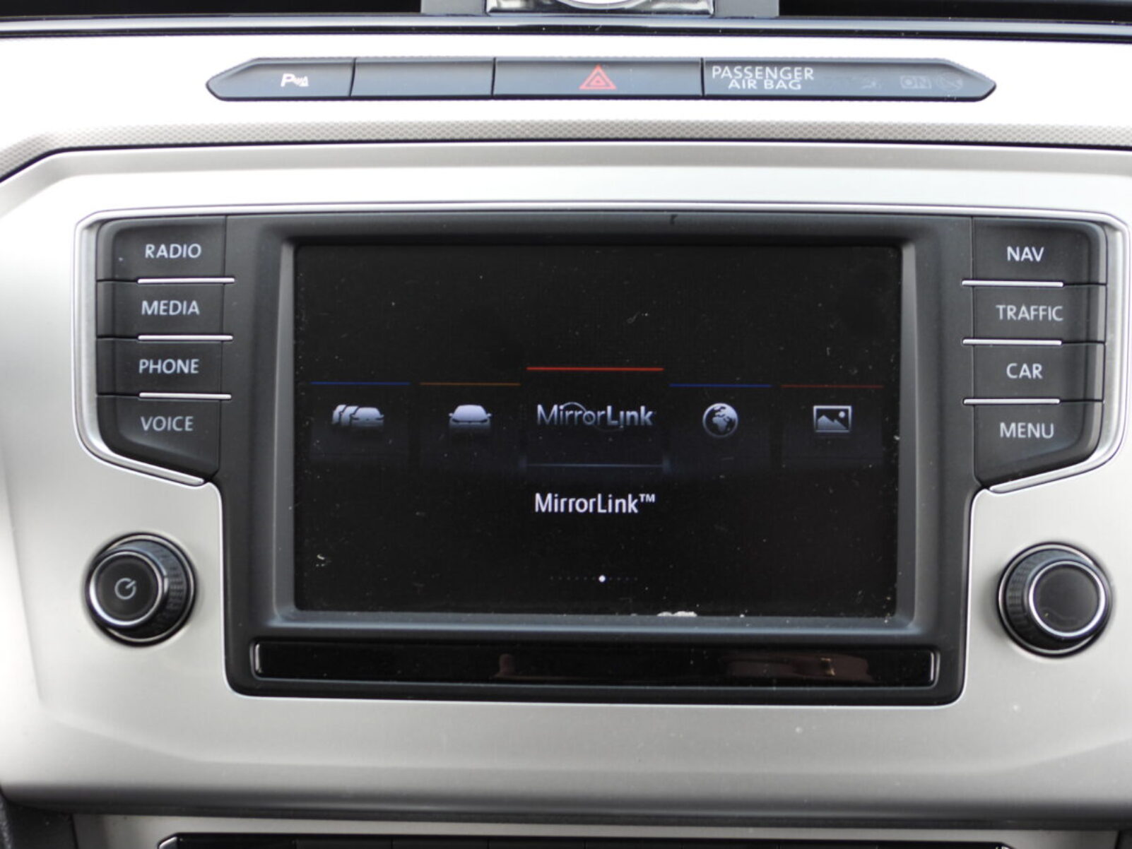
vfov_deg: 32.9
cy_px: 424
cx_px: 566
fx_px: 1439
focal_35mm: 44
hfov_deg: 42.9
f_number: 3.2
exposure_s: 1/60
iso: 100
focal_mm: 7.9
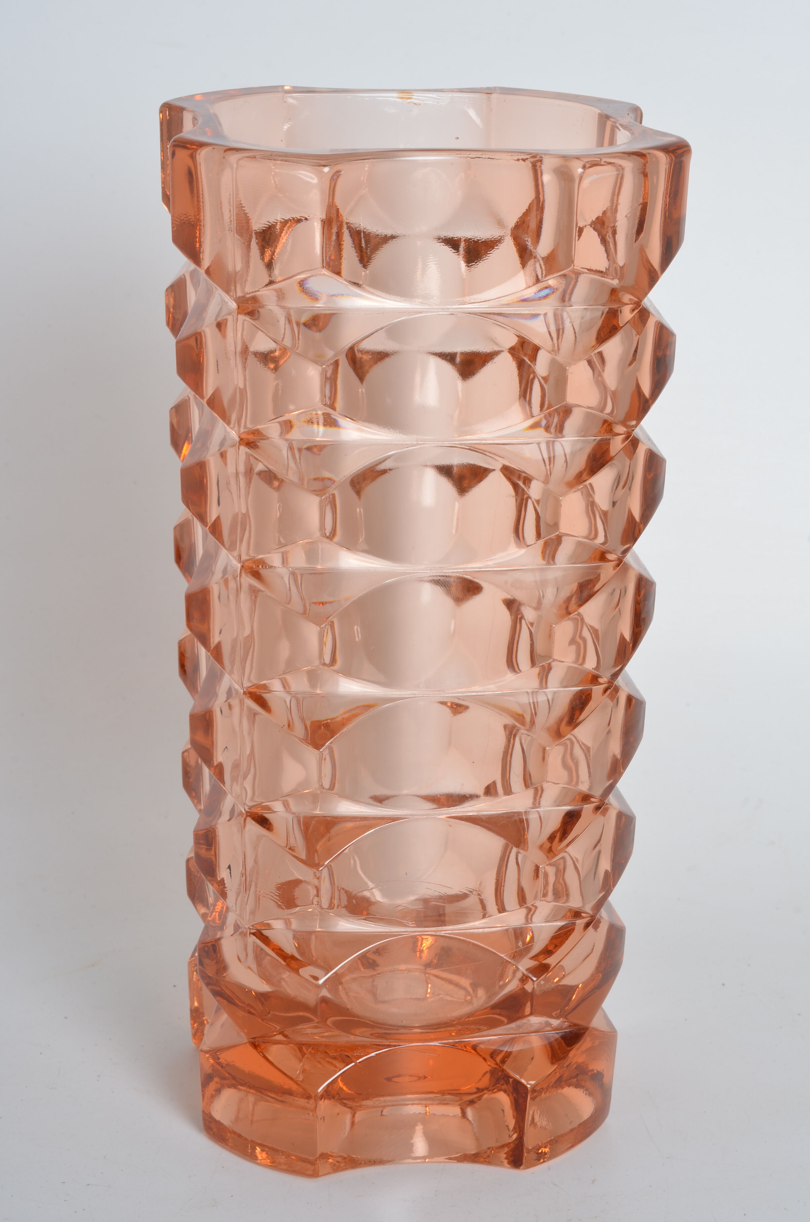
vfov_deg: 27.0
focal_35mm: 75
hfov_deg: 18.1
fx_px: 2543
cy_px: 611
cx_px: 405
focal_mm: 50
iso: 100
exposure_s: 1/125
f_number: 14
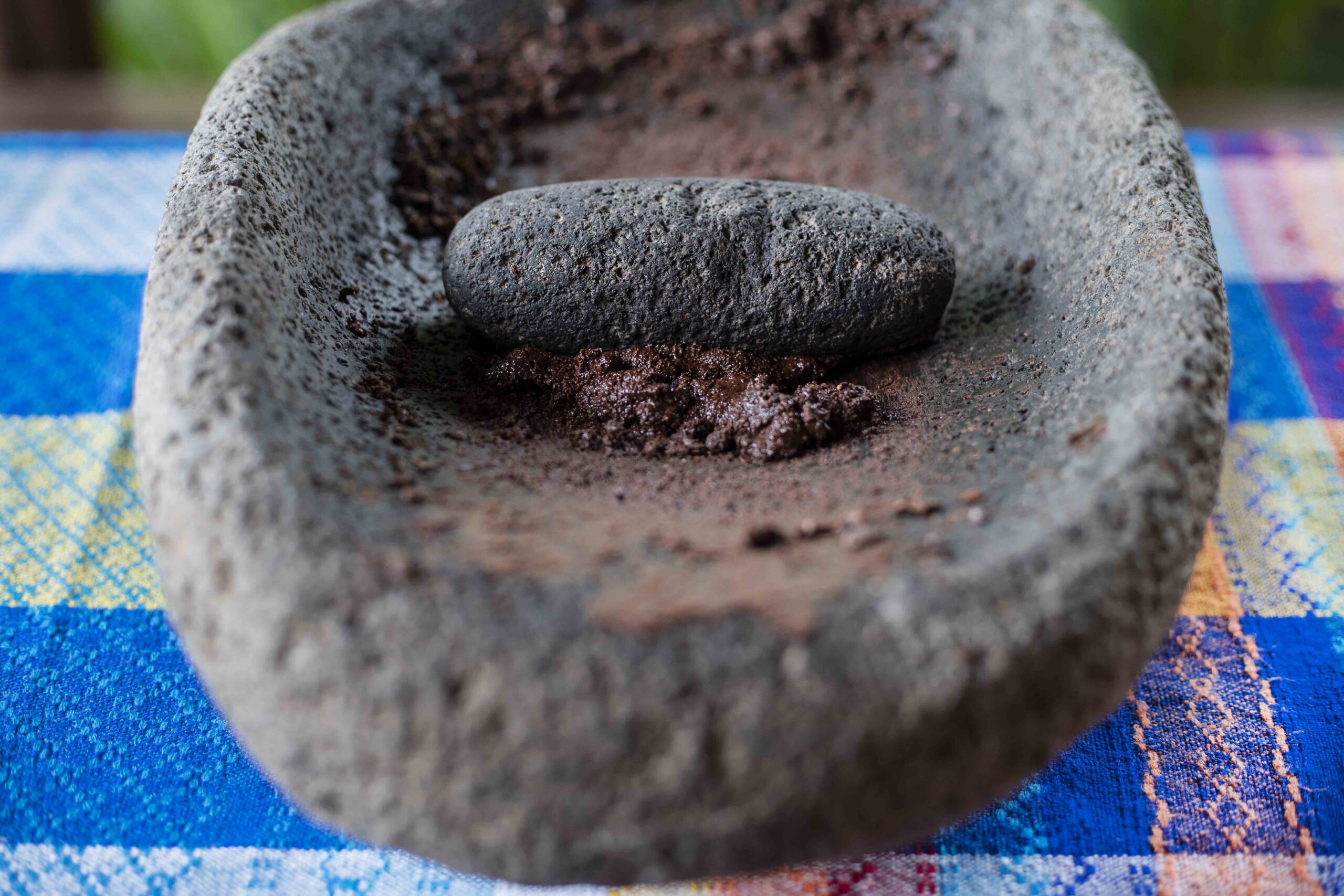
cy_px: 448
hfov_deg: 39.6
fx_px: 1867
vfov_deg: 27.0
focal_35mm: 50
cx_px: 672
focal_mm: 50
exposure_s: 1/250
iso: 500
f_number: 2.8
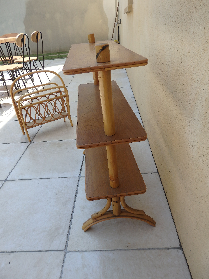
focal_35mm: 25
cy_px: 140
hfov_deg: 54.9
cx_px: 104
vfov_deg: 69.4
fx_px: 201
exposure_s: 1/640
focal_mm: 4.5
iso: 125
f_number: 3
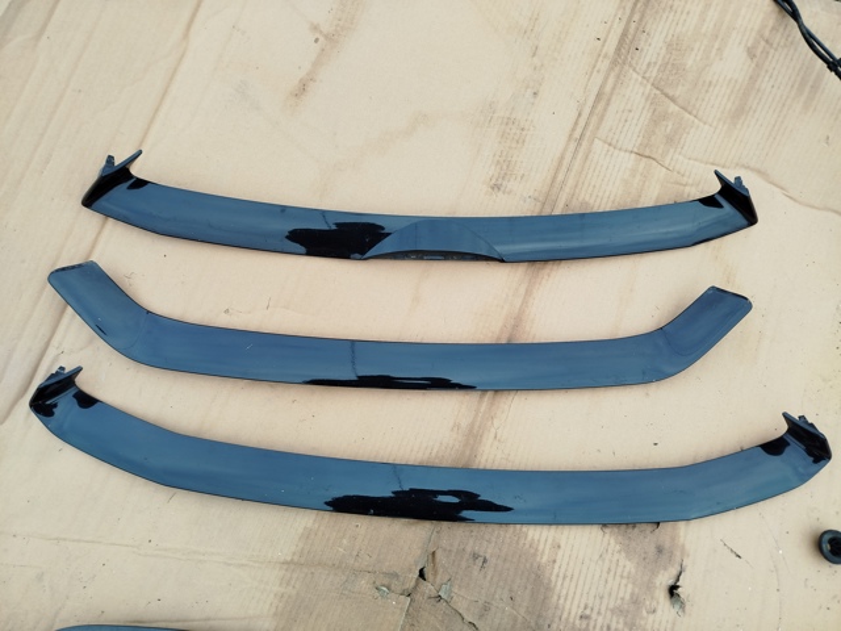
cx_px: 420
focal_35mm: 24
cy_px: 316
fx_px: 583
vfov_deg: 56.8
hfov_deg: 71.6
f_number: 1.7
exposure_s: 1/100
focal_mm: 5.31
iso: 80
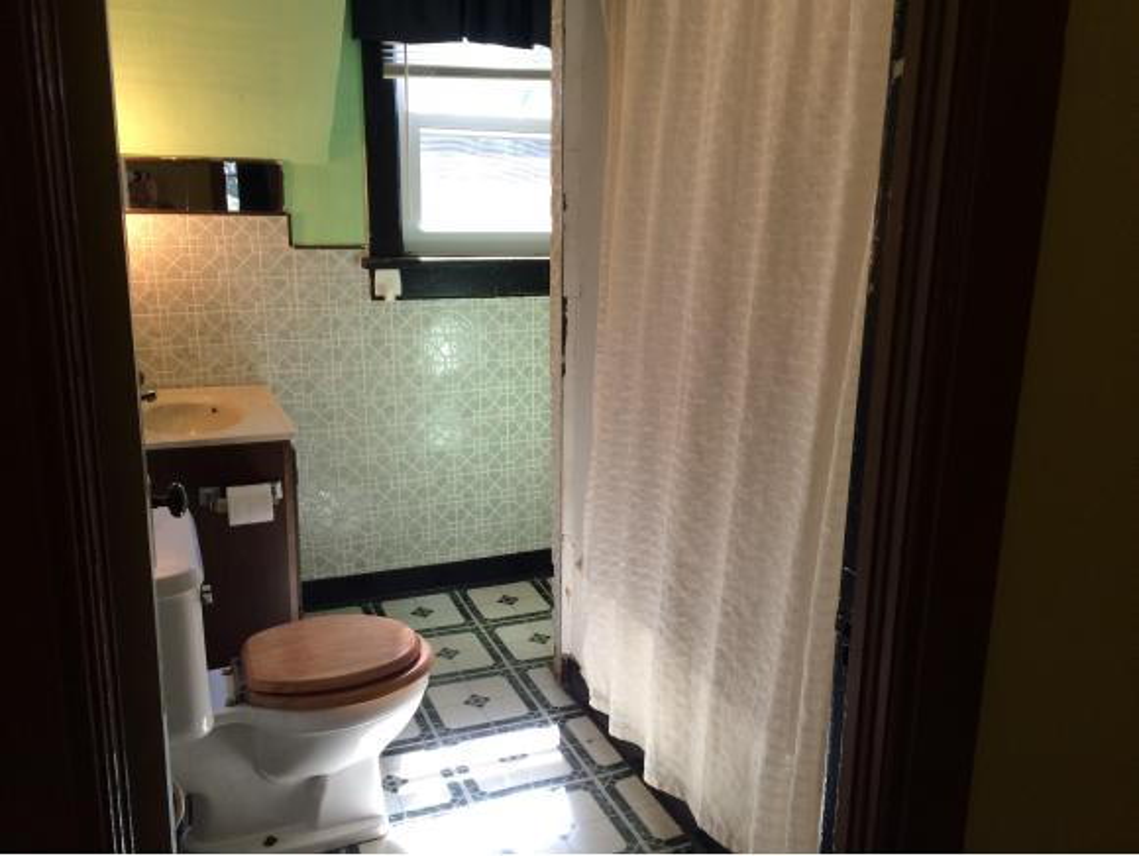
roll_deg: -1.0
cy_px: 428
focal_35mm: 29
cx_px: 570
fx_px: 955
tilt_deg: -13.4
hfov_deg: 61.6
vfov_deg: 48.3
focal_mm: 4.15
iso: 40
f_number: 2.2
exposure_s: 1/40
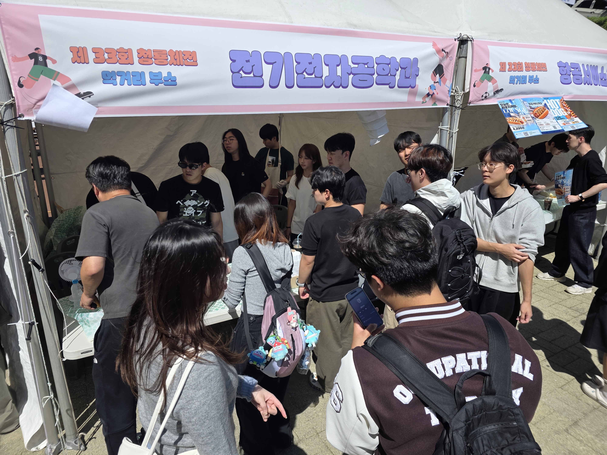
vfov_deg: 58.9
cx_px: 304
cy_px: 228
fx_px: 403
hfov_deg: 73.9
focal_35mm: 23
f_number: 1.7
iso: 80
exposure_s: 1/7061
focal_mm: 6.3
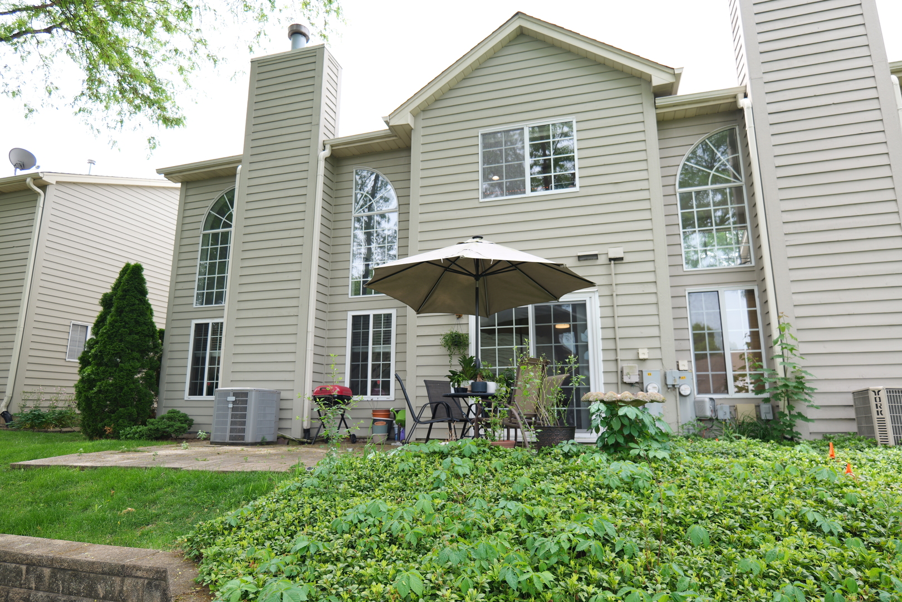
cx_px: 451
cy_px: 301
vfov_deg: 61.9
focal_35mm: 20
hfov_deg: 84.0
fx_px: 501
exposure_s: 1/125
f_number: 3.5
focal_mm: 20
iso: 100
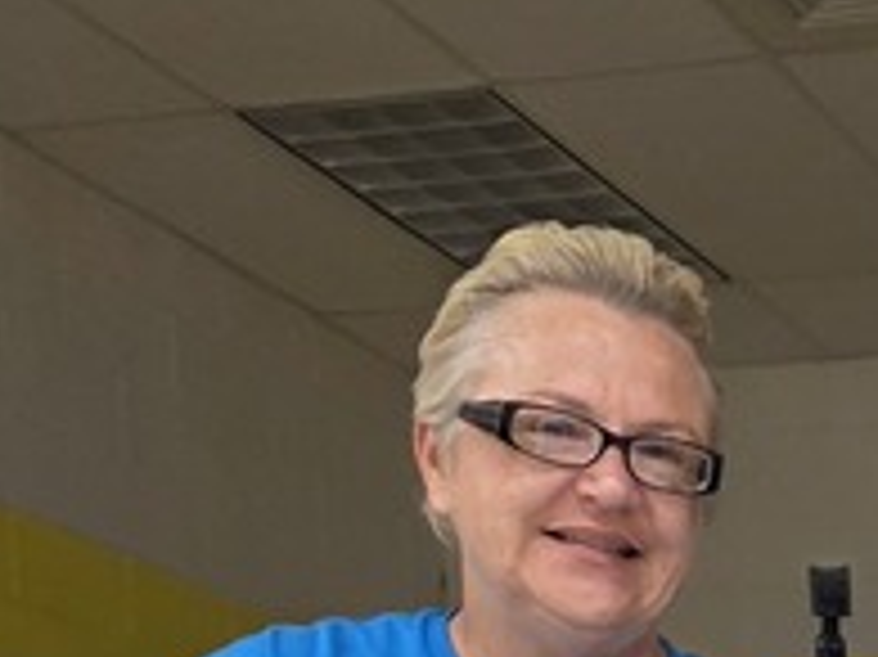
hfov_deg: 14.8
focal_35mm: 121
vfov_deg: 10.9
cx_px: 1436
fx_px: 3067
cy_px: 1426
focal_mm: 6.3
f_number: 1.7
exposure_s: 1/120
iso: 320
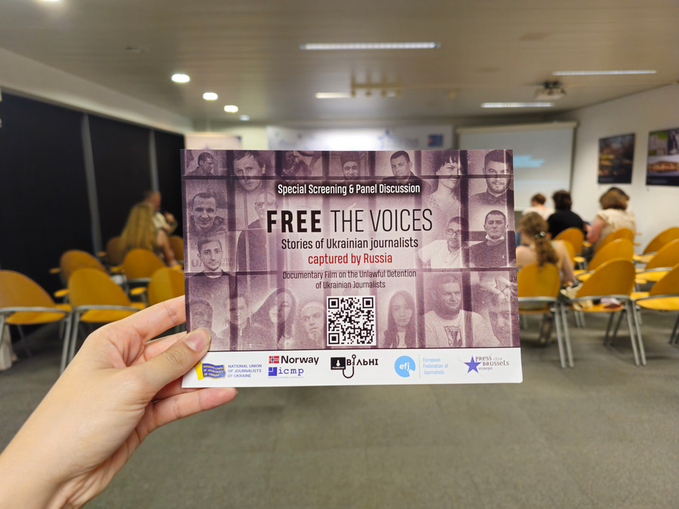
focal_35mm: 23
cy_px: 254
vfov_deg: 58.9
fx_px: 451
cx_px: 340
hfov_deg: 73.9
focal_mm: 6.3
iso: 125
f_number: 1.7
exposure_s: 1/50
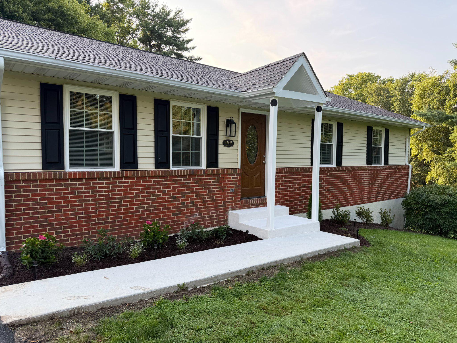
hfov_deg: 71.6
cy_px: 172
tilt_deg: -3.4
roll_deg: -0.2
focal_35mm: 24
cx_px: 228
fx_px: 317
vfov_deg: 56.8
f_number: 1.78
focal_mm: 6.76
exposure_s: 1/504
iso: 80
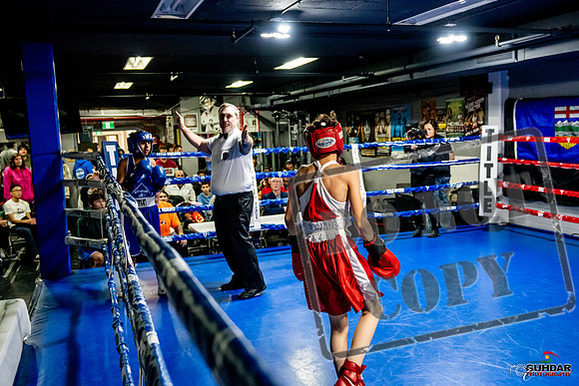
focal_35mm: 33
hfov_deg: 57.2
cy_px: 193
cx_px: 290
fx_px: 531
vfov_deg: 40.0
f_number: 2.8
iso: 5000
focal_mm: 22
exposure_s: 1/800
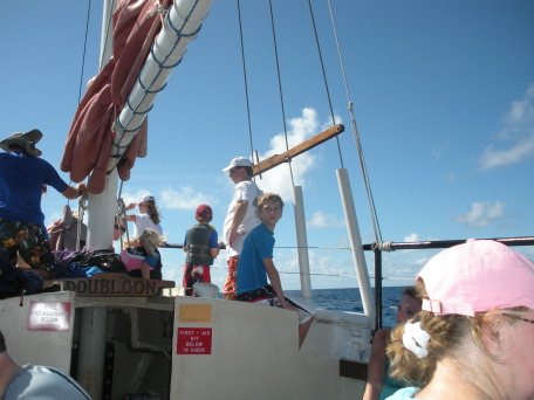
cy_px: 200
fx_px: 555
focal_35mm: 36
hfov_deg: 51.4
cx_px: 267
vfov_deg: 39.7
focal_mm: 6.3
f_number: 3.5
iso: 88
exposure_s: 1/1134
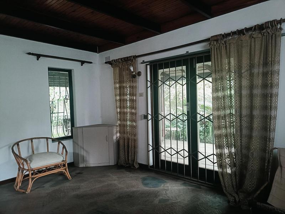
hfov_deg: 69.4
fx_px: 206
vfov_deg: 54.9
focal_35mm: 25
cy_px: 107
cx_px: 142
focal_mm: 4.7
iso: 1250
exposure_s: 1/50
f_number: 1.7
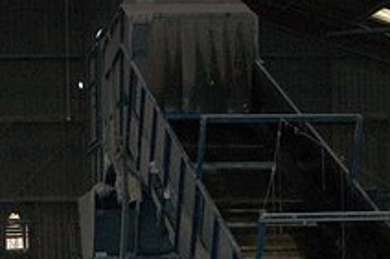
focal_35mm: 127
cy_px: 331
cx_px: -4
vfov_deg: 10.6
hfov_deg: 15.8
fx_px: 1375
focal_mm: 28
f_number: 3.5
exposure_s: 1/180
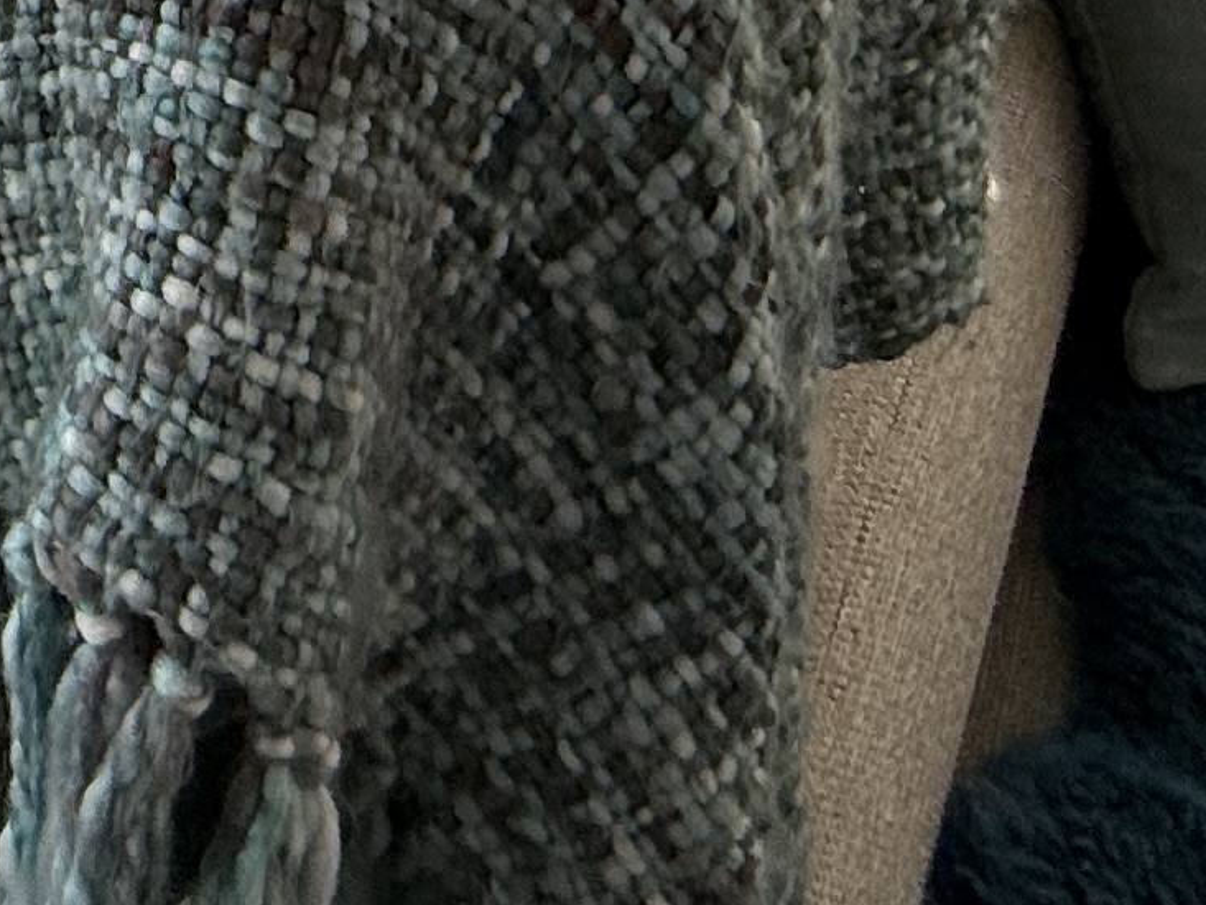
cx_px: -703
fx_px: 2683
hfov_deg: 20.8
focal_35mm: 77
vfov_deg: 14.9
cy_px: -1000
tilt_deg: -20.9
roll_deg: -0.4
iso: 50
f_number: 2.2
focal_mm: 2.22
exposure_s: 1/413
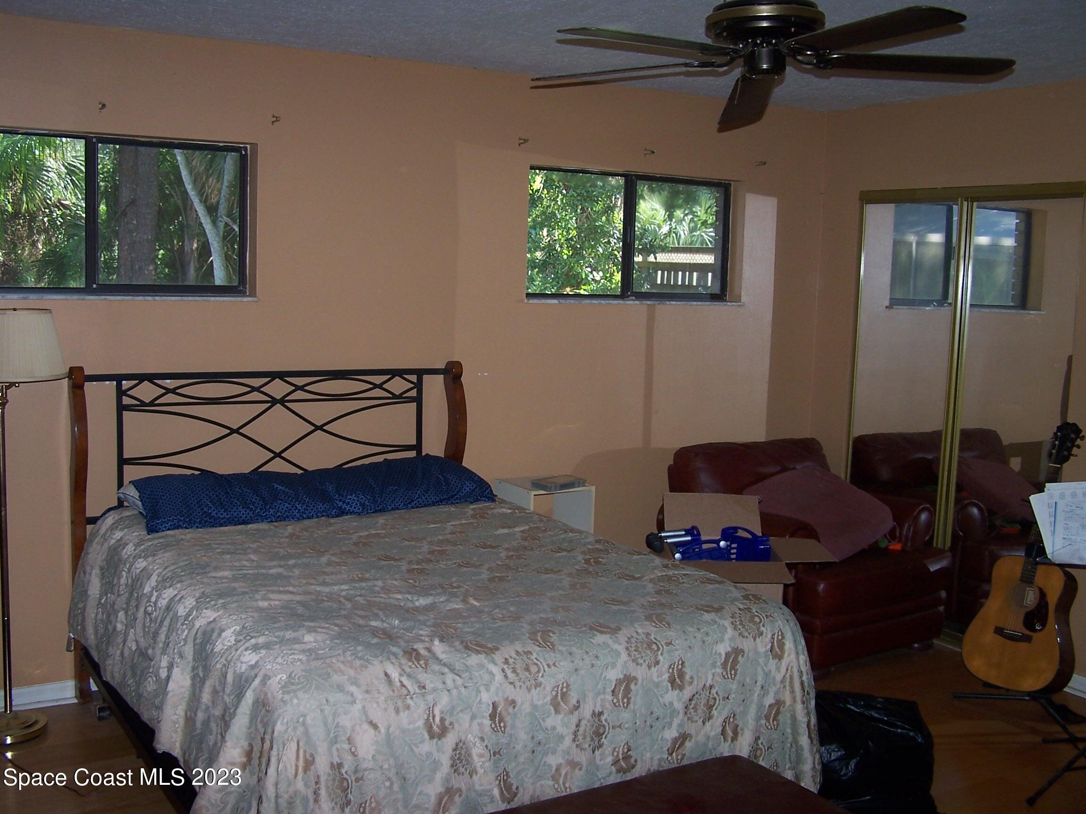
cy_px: 407
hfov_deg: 49.0
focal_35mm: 38
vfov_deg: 37.7
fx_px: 1192
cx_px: 543
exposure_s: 1/60
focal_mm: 6.3
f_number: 2.8
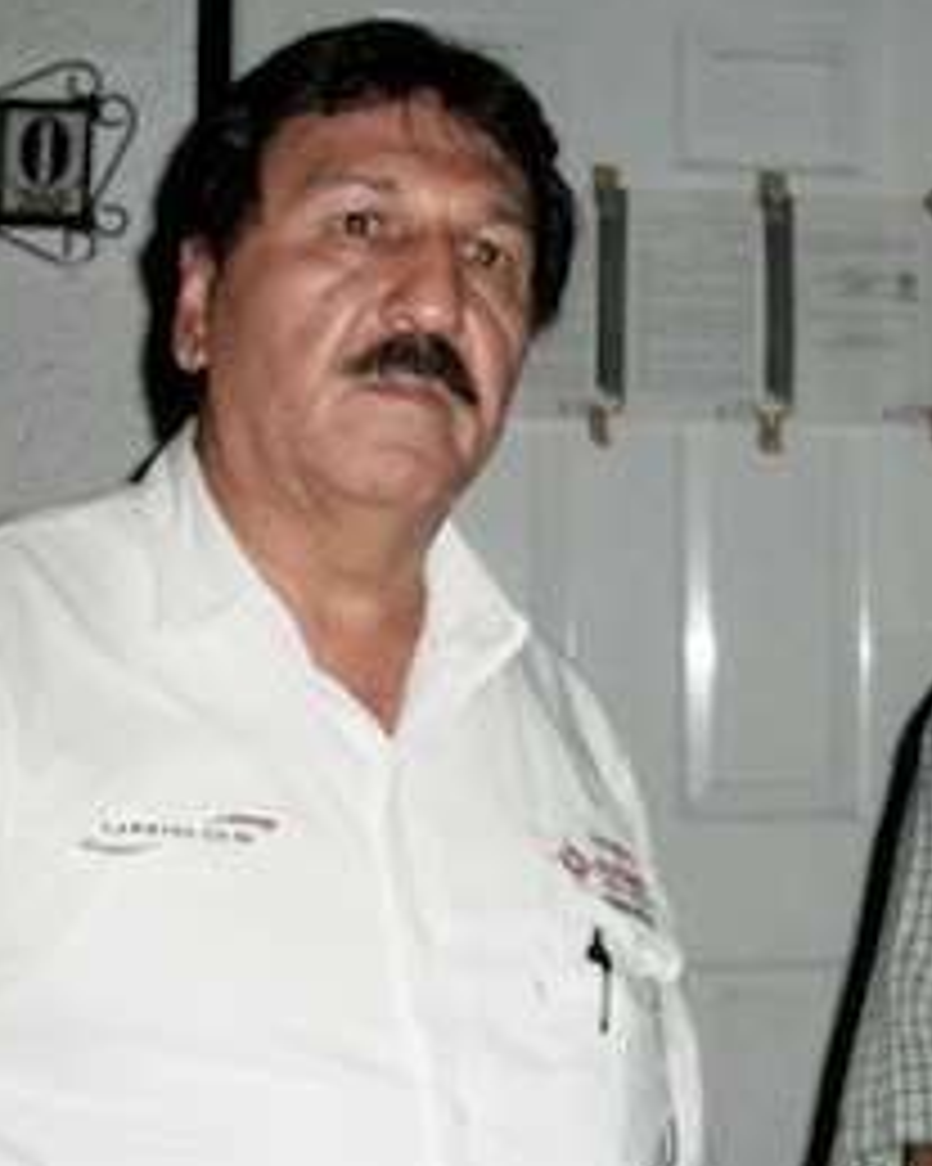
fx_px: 2277
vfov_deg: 28.6
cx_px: 711
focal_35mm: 66
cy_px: 745
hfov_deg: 22.9
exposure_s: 1/500
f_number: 3.1
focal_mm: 6.3
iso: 200
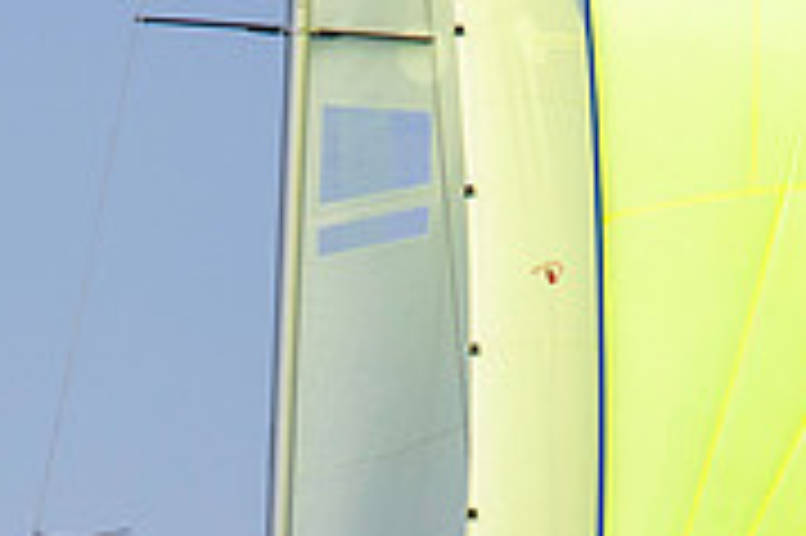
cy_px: 754
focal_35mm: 1486
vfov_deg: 0.9
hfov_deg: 1.4
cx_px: 270
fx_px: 33239
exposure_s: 1/5000
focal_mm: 300
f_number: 5
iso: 400
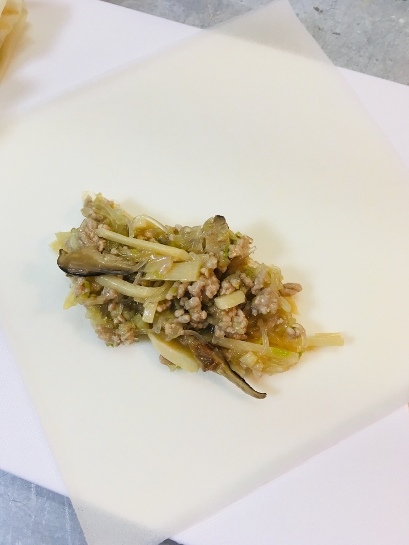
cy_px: 276
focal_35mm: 30
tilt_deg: -74.0
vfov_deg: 60.0
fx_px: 473
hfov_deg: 46.8
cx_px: 205
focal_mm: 4.15
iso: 64
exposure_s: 1/30
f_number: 2.2
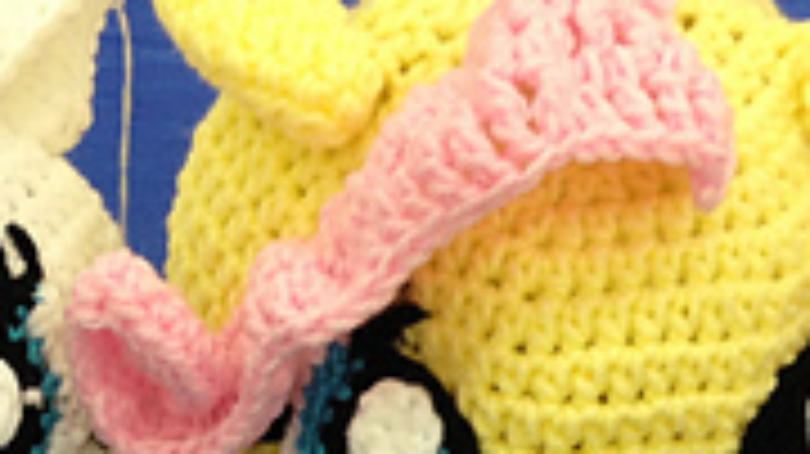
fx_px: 2748
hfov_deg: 16.8
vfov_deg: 8.9
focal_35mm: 128
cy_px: 926
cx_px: 387
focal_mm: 4.12
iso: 64
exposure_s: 1/20
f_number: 2.4
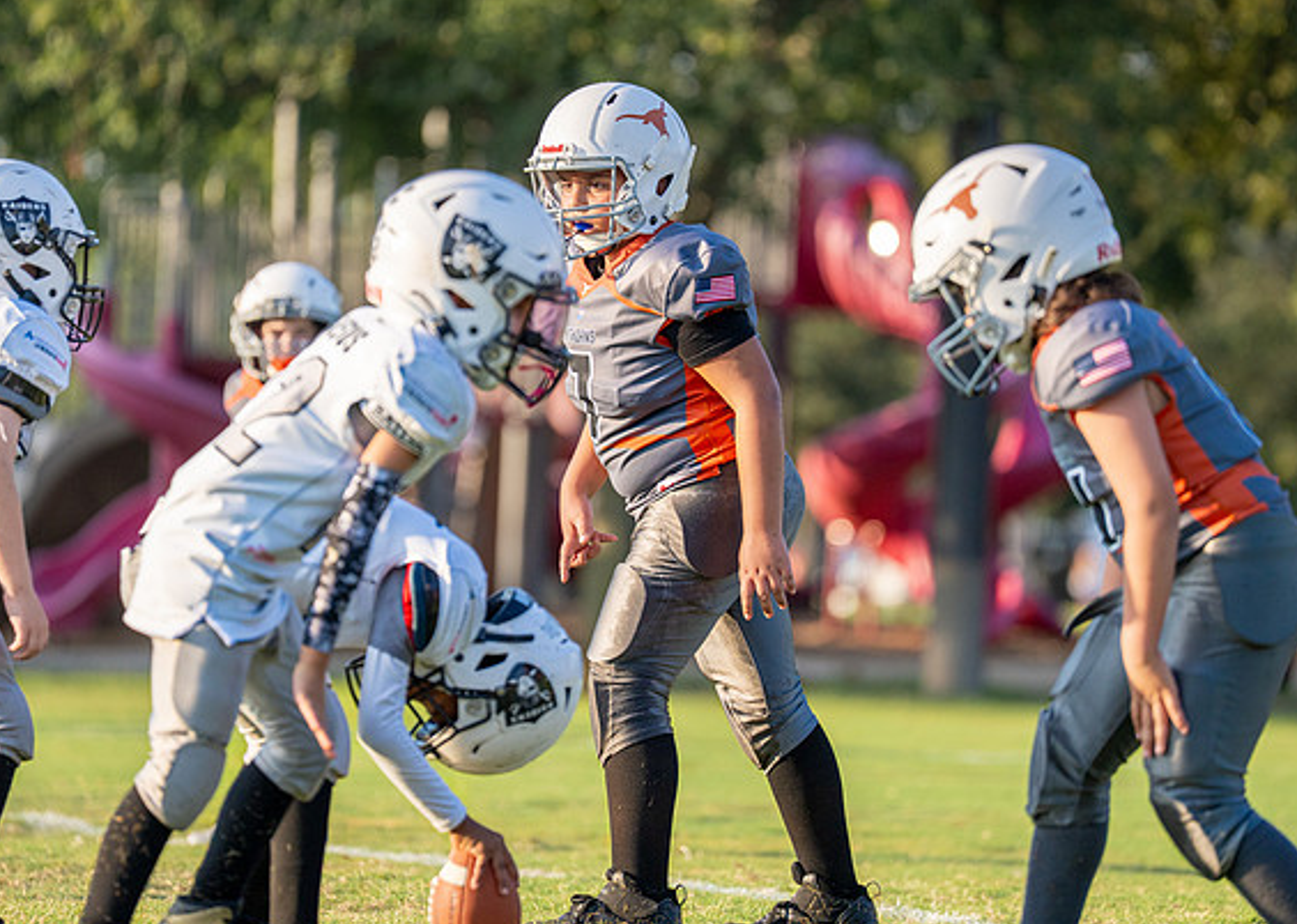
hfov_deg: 7.3
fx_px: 10159
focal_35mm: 276
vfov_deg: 5.2
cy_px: 363
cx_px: 668
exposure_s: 1/2500
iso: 320
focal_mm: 200
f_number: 2.8
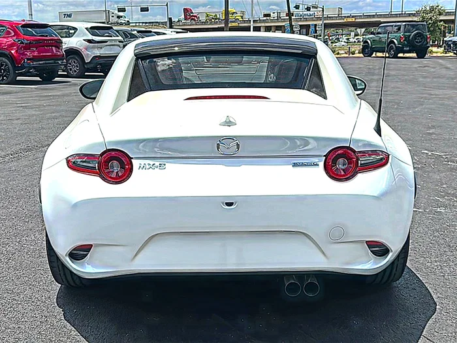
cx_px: 228
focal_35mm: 38
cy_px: 172
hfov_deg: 49.0
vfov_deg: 37.7
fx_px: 502
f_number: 1.78
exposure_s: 1/9091
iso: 80
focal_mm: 6.86
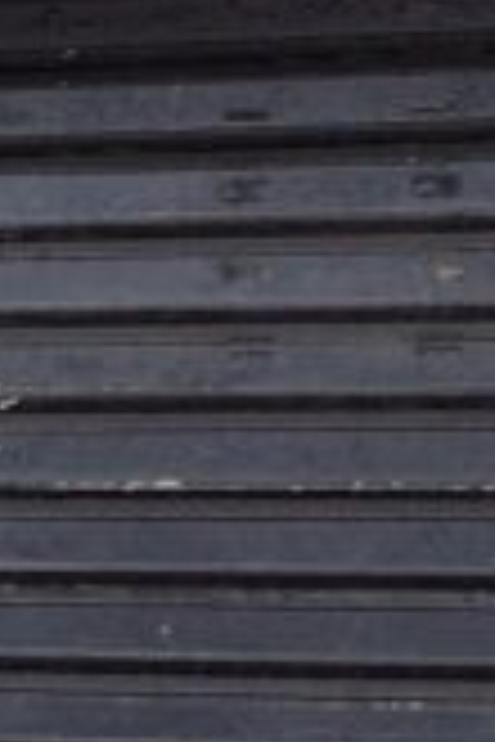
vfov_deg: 11.1
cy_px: 373
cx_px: -2308
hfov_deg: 5.1
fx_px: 3836
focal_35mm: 186
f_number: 1.9
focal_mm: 5.6
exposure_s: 1/120
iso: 86
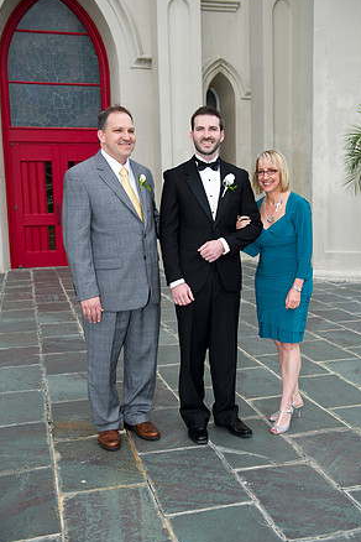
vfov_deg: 49.6
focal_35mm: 39
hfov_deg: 34.2
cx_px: 184
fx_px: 587
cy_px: 273
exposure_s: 1/125
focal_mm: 38
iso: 200
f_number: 4
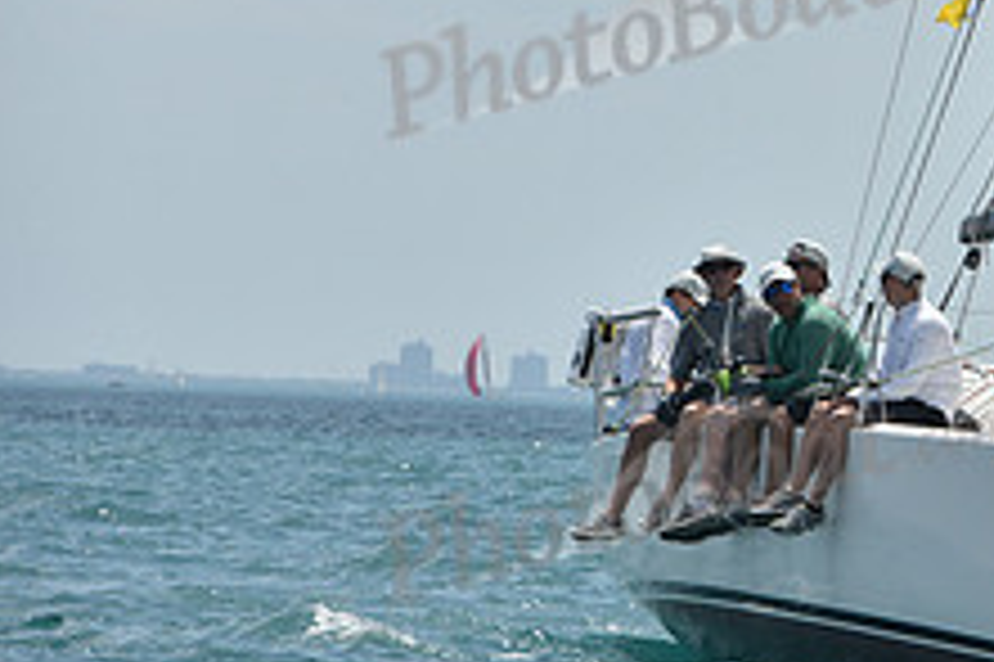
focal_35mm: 525
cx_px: 1250
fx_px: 14485
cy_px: 191
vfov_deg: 2.6
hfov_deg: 3.9
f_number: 9
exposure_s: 1/1250
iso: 250
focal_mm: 200
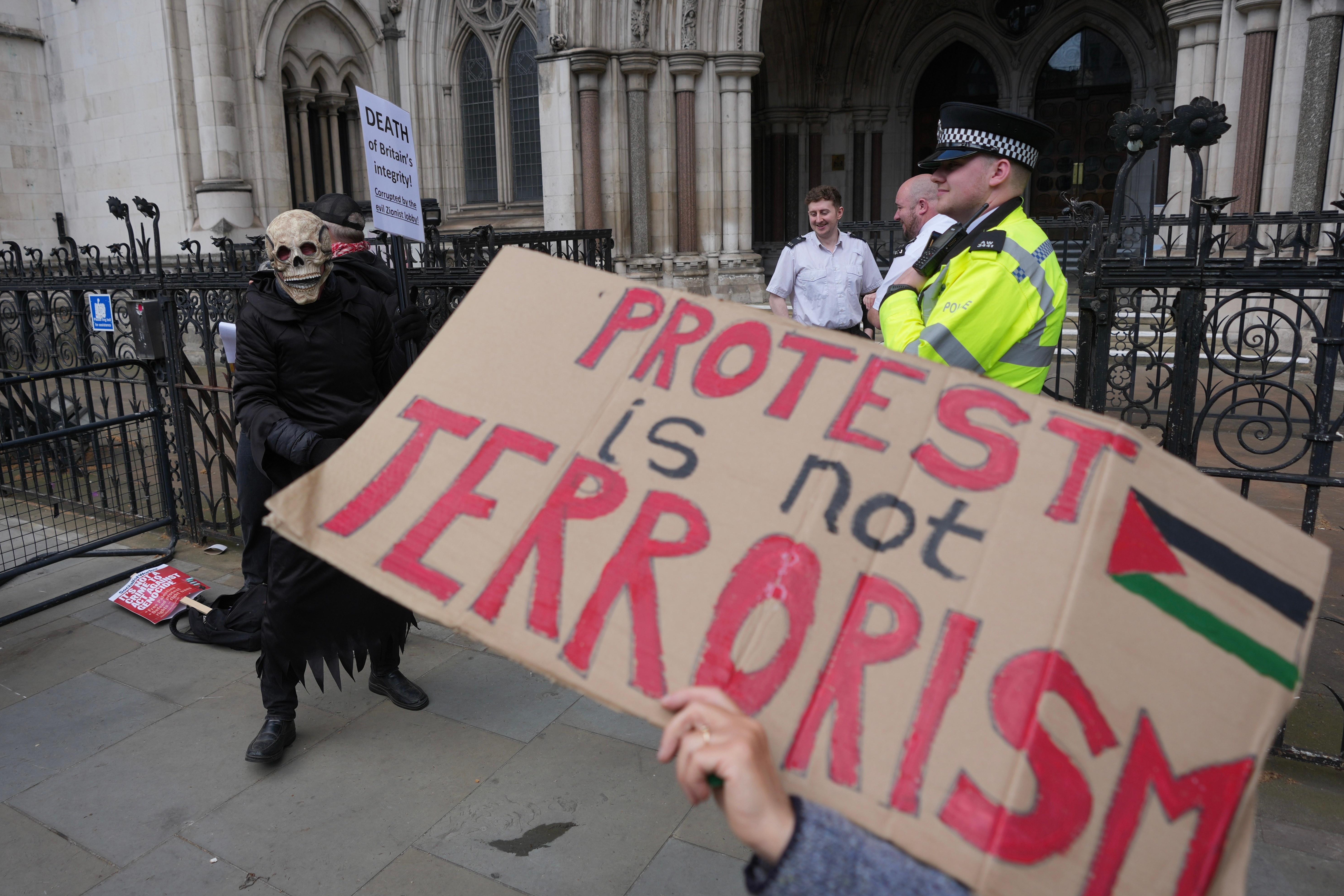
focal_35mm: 18
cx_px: 671
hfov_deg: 90.0
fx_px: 672
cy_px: 466
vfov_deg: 67.4
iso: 100
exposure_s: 1/1000
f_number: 2.8
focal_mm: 16
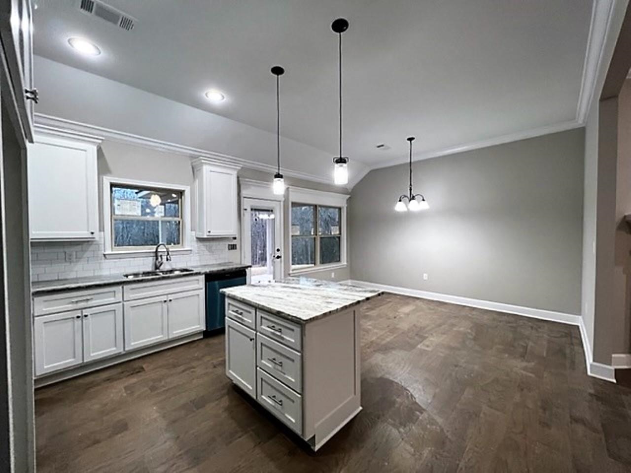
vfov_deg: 89.9
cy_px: 236
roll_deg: -0.4
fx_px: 237
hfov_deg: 106.2
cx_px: 316
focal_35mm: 13
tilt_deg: -1.1
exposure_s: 1/120
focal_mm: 1.57
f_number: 1.8
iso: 200
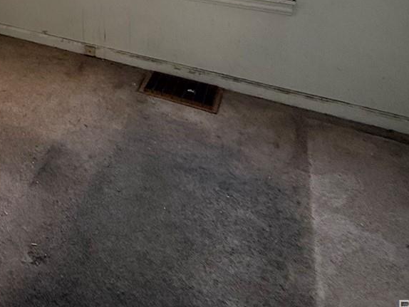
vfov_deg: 29.0
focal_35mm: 39
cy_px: -105
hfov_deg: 38.3
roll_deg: +1.1
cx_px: -56
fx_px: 461
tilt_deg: -3.8
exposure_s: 1/99
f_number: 2.2
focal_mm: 2.22
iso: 160
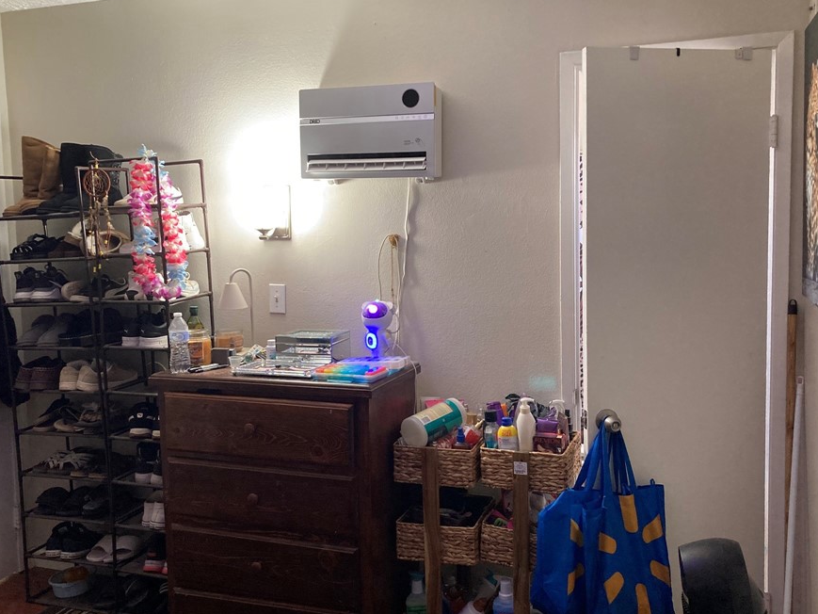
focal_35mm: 33
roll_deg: +0.9
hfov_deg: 55.3
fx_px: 780
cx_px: 409
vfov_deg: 43.0
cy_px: 301
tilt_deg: -5.4
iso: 250
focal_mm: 3.99
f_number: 1.8
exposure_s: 1/60
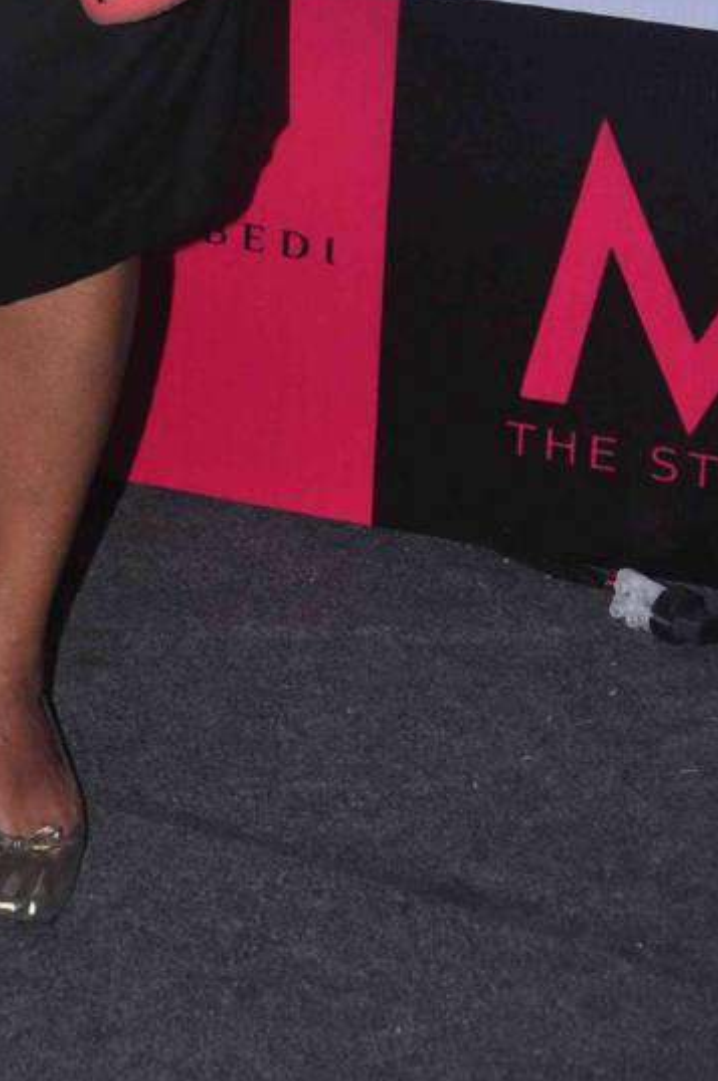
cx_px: -174
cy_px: -476
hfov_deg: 10.7
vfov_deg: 15.3
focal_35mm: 125
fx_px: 3751
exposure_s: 1/250
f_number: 9
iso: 640
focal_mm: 28
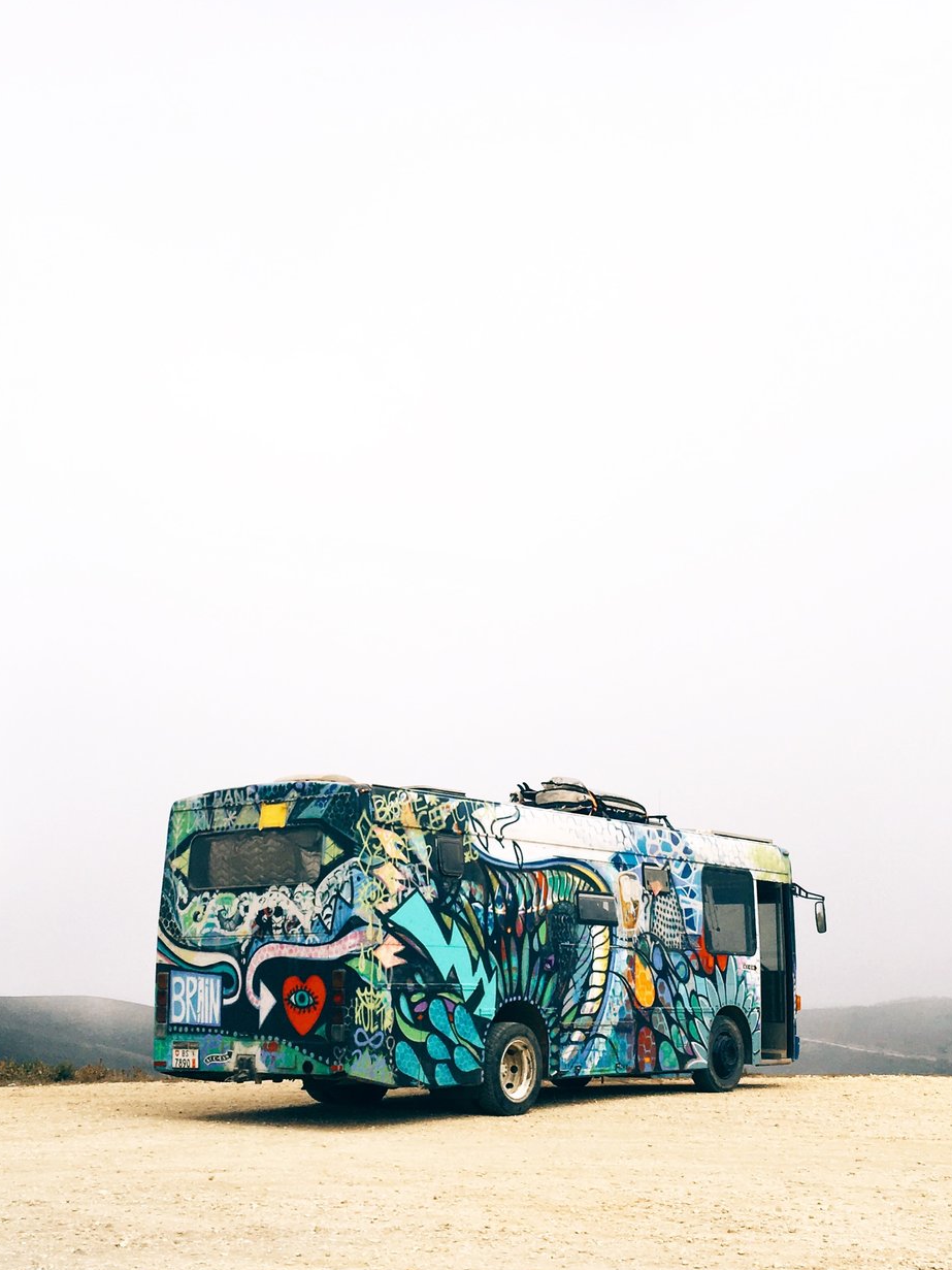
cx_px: 469
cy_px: 633
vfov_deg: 60.0
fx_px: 1100
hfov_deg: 46.8
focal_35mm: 30
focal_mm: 4.15
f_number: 2.2
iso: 25
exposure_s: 1/3846
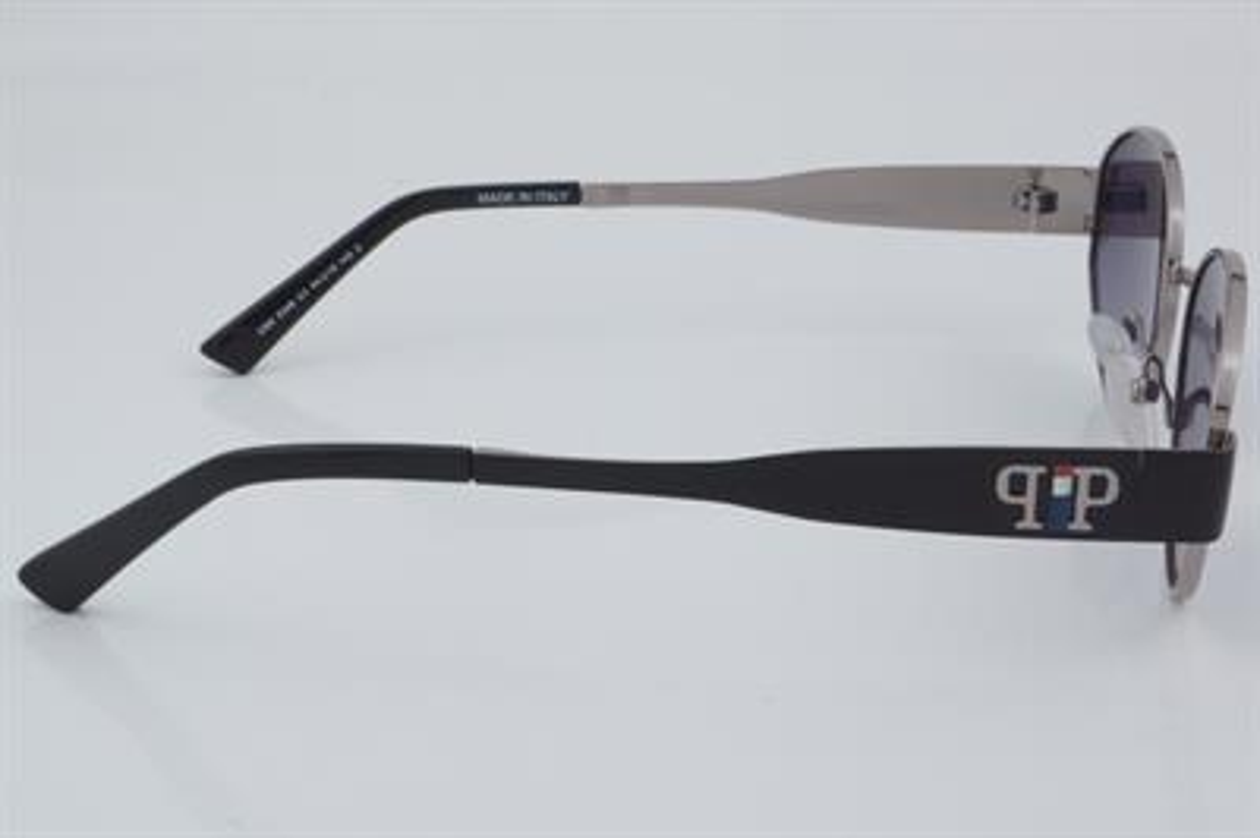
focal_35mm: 75
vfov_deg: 18.2
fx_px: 2623
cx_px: 630
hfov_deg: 27.0
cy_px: 419
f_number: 32
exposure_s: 1/3
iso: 100
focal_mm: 50
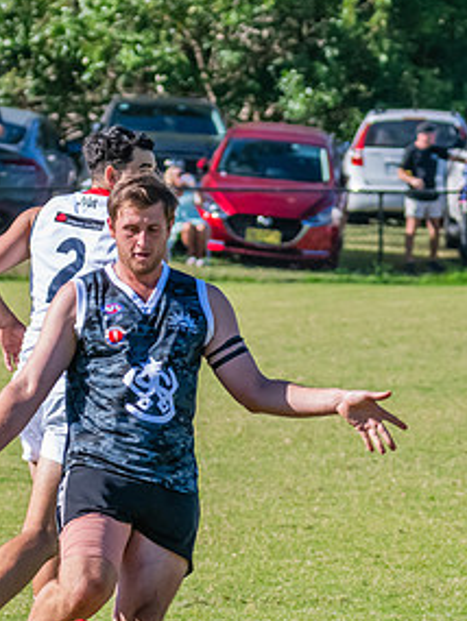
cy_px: 487
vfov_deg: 2.7
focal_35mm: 727
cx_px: 84
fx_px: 13067
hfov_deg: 2.0
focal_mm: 240
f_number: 11
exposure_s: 1/1600
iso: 1600
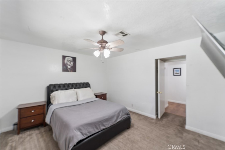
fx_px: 93
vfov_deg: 77.7
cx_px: 112
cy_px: 75
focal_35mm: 15
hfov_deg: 100.8
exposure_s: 1/3.33
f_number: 13
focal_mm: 14.9
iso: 100
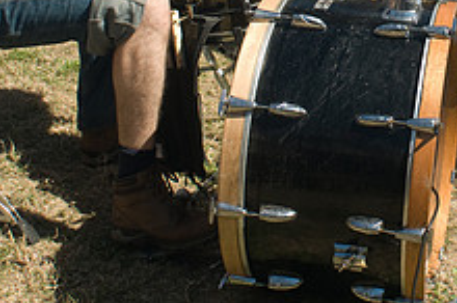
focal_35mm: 79
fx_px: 1001
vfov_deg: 16.4
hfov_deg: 24.9
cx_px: 422
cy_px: -76
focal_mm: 20
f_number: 4
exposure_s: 1/640
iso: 100
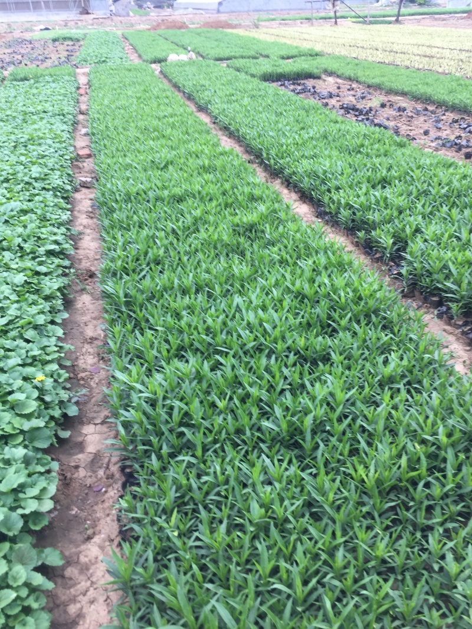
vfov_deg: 61.7
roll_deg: +1.5
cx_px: 236
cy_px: 314
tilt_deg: -28.9
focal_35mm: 29
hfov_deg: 48.2
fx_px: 527
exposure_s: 1/115
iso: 32
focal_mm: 4.15
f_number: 2.2
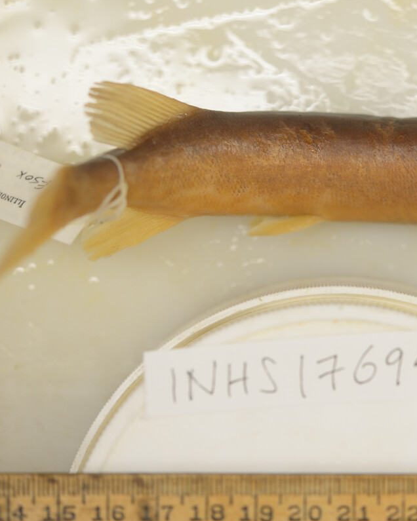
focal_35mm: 85
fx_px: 1311
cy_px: 260
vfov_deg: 22.5
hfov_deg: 17.9
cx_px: 357
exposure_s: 1/160
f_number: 3.2
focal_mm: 60
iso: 800
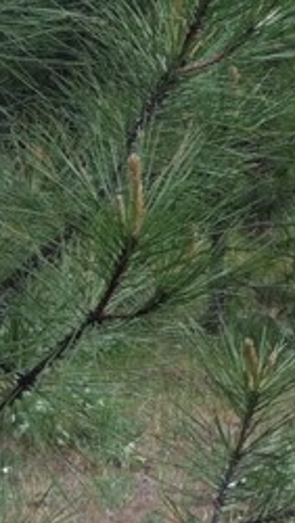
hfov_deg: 6.8
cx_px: 994
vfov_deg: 13.7
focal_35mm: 156
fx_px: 2165
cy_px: 65
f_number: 2.8
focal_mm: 3.85
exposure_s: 1/268
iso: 80
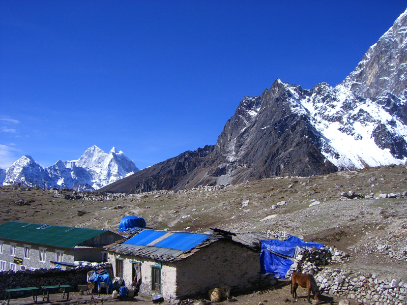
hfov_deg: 49.0
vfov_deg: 37.7
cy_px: 152
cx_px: 204
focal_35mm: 38
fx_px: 447
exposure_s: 1/800
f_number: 4.3
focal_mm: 6.2
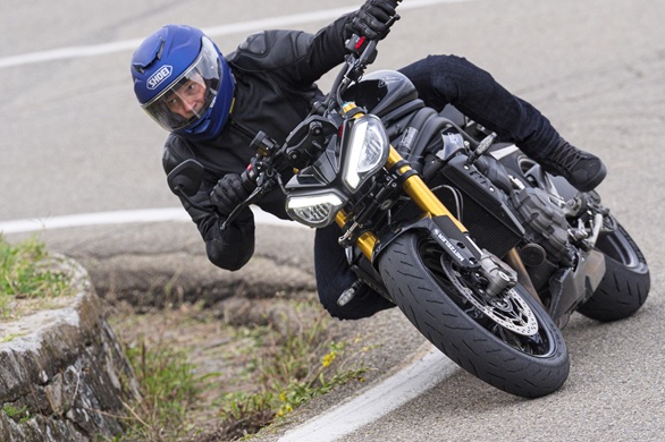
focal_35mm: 273
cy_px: 199
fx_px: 5040
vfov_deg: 5.0
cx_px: 403
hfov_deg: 7.5
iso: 1000
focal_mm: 200
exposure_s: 1/2000
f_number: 4.5
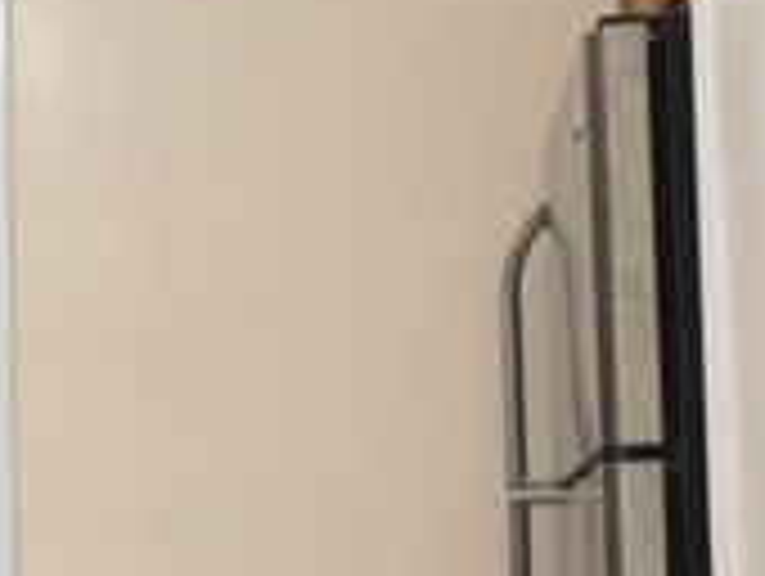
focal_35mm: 109
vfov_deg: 13.5
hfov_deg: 15.4
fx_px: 2412
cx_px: -621
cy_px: 508
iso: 32
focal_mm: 4.15
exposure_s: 1/30
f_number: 2.2
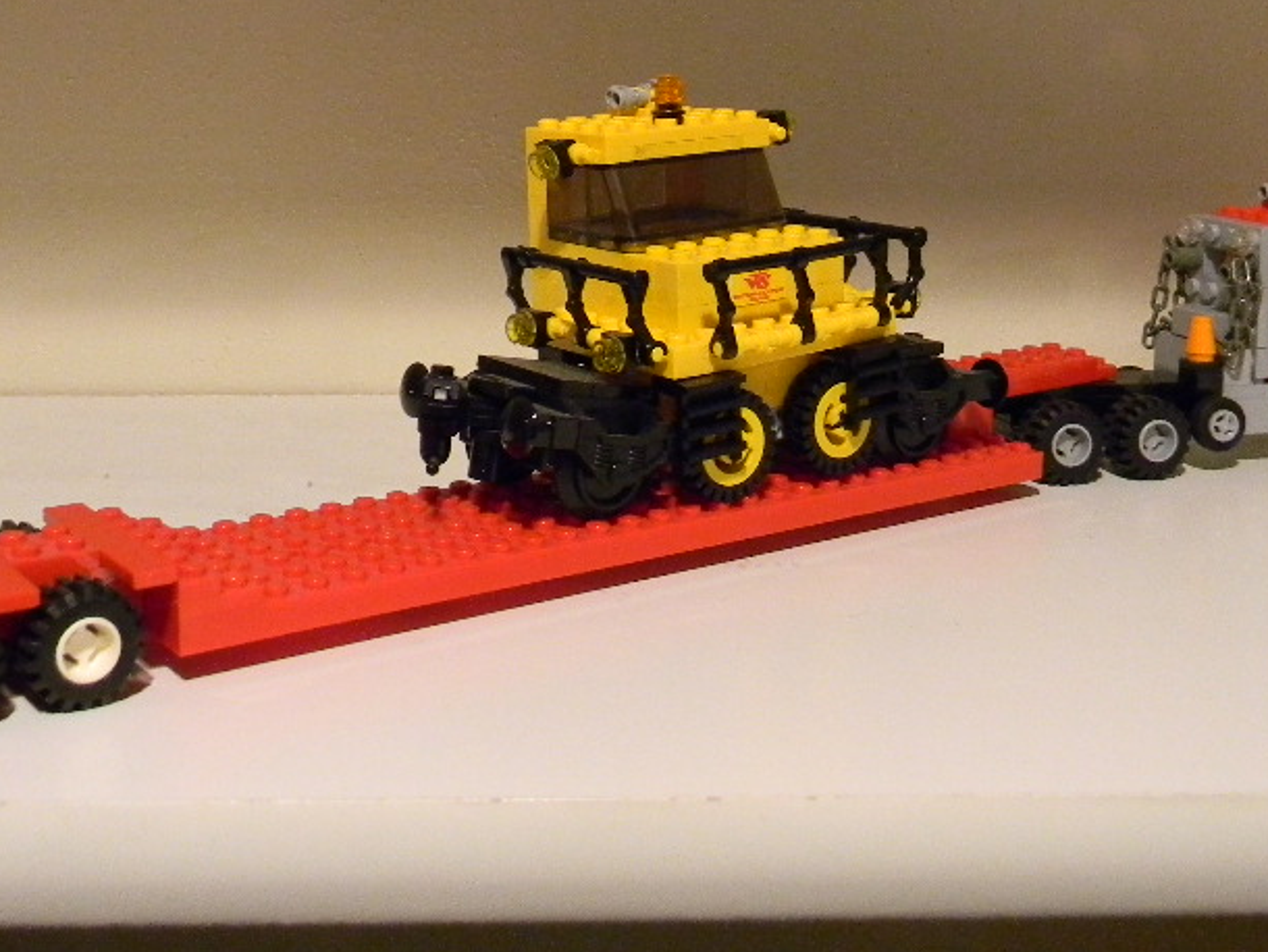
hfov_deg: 40.3
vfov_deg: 30.1
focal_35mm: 47
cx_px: 530
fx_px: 1722
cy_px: 177
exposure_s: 1/17.3
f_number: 3.5
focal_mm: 5
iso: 400
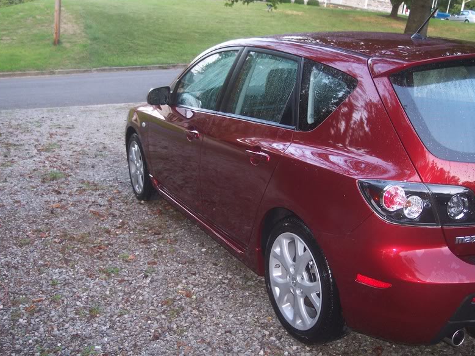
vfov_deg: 36.8
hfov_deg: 47.9
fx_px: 535
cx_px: 235
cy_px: 178
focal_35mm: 39
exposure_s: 1/30
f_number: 2.8
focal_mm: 8
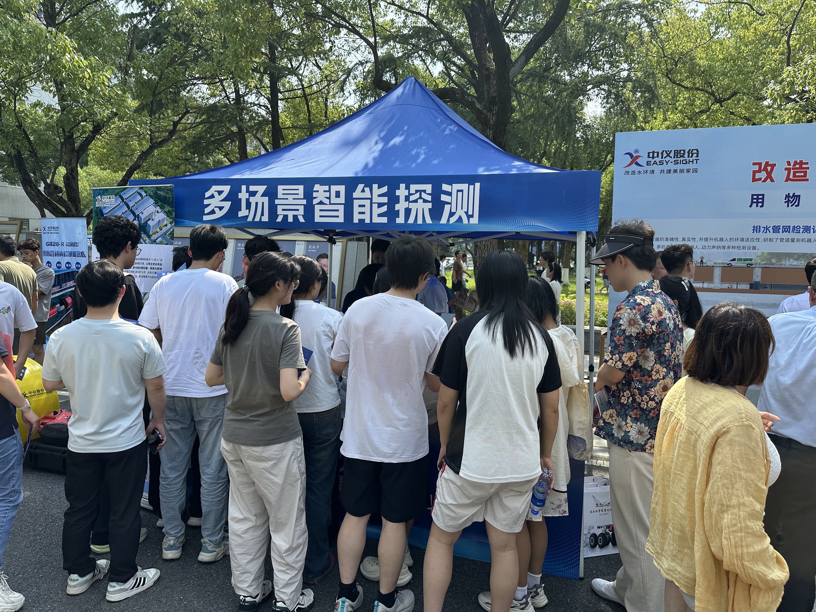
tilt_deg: -5.2
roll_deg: -1.4
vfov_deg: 56.8
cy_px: 306
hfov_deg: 71.6
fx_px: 566
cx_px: 408
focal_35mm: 24
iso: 80
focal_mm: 6.86
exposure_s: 1/1880
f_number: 1.78
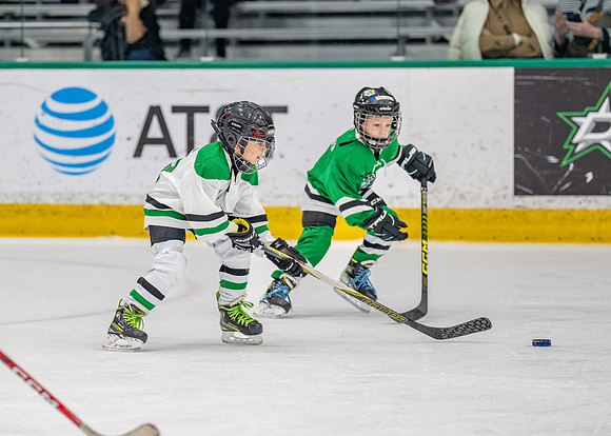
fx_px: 4534
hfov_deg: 7.7
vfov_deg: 5.5
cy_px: 238
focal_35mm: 261
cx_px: 155
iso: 1000
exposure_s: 1/1250
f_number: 2.8
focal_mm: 158
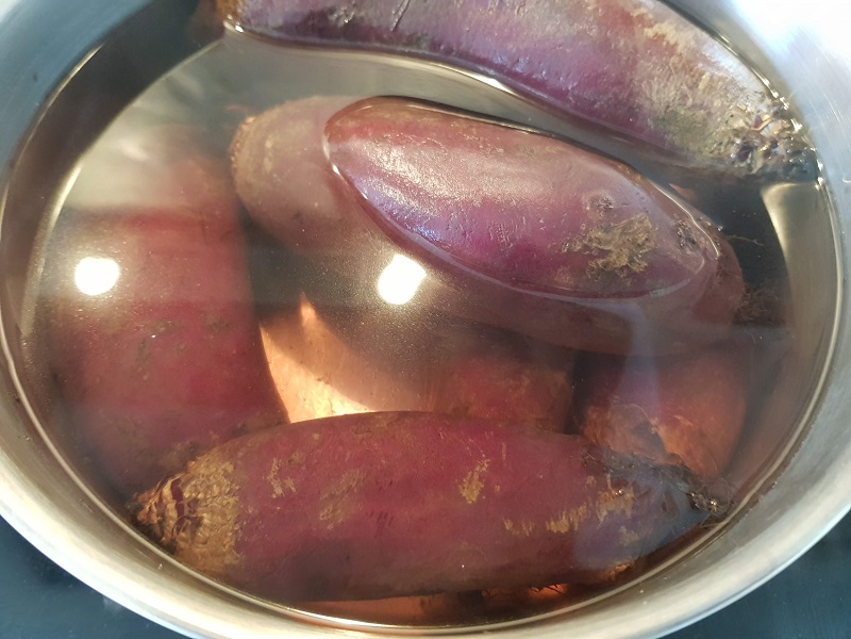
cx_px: 426
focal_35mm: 26
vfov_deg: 53.1
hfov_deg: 67.3
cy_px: 320
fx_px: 639
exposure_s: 1/33
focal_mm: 4.2
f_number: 1.7
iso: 250
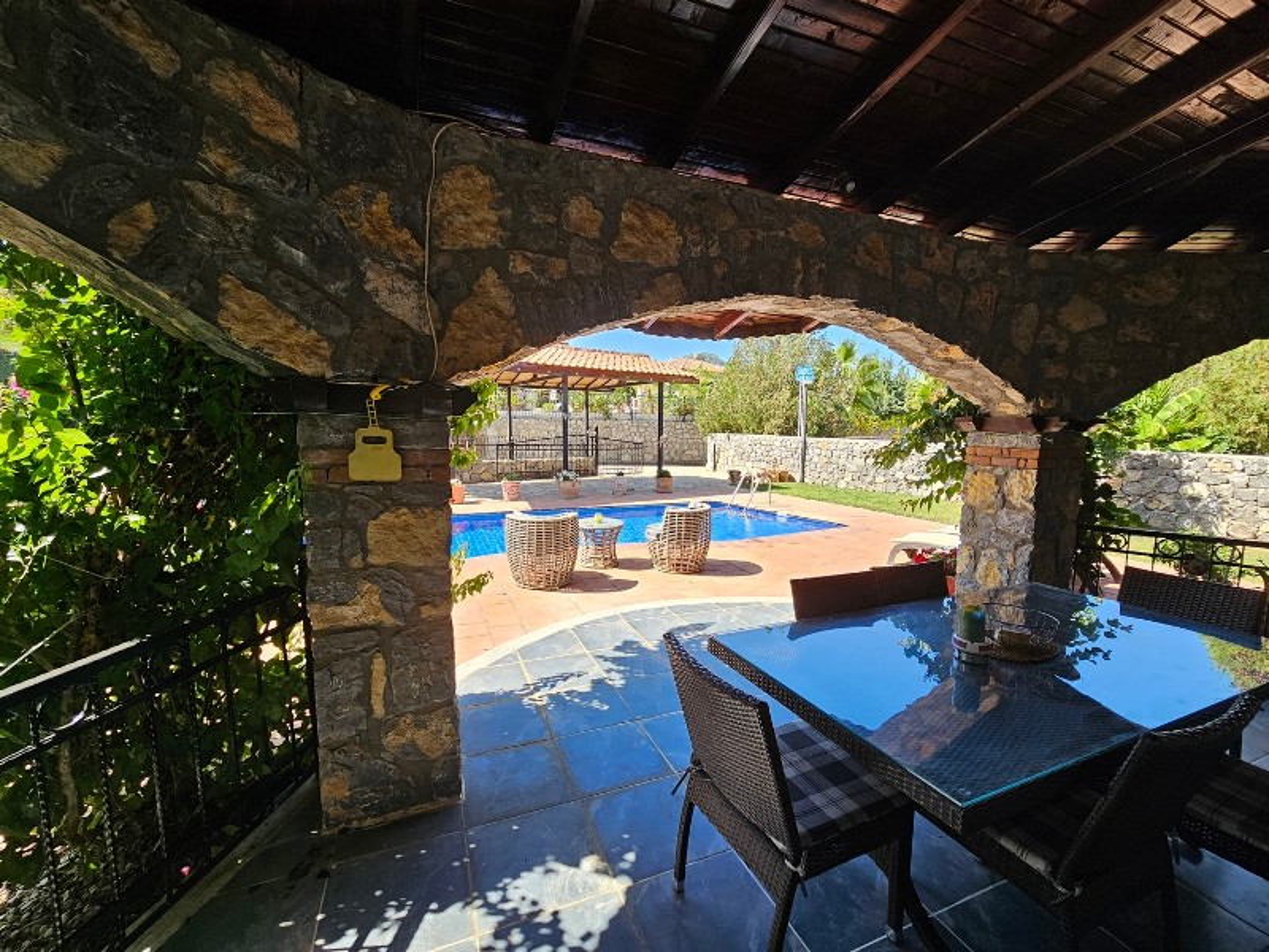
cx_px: 634
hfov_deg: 106.2
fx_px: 477
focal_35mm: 13
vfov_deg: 89.9
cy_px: 476
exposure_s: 1/344
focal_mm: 2.2
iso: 50
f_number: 2.2
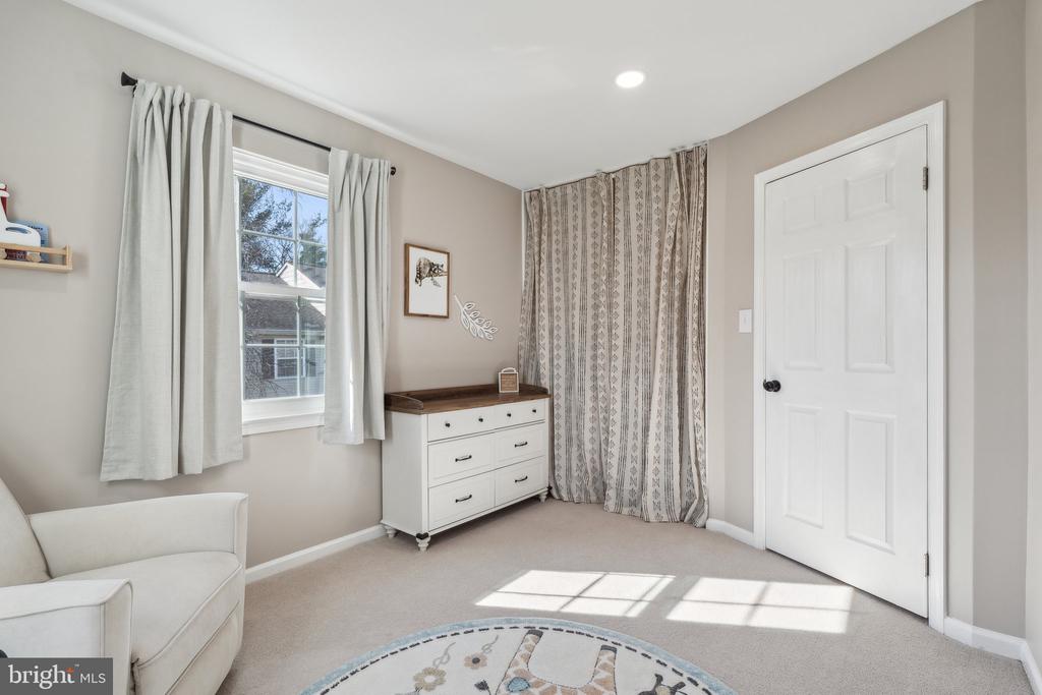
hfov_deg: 96.7
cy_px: 348
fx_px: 463
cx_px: 521
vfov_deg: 73.8
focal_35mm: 16
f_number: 8
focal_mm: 16
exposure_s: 1/30
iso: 200
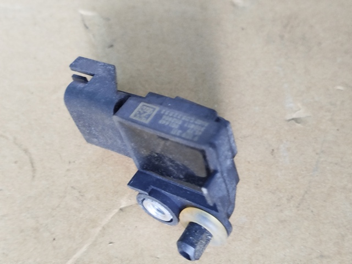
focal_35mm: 48
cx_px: 176
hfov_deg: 39.7
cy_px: 132
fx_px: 488
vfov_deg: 30.3
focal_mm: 5.31
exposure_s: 1/33
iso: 640
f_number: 1.7
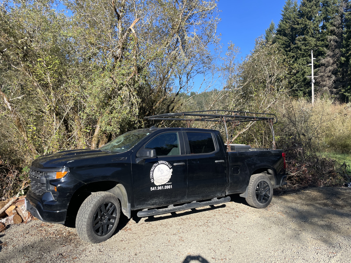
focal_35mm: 26
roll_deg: +0.2
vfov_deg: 53.1
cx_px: 176
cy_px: 132
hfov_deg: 67.3
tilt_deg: +1.3
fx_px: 264
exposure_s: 1/1553
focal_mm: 4.2
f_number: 1.6
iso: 32
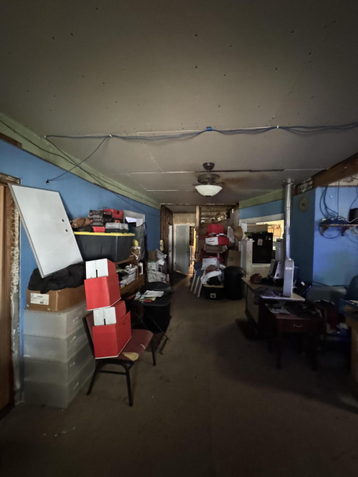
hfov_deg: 85.7
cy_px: 238
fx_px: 193
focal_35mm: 14
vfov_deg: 102.1
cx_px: 179
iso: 2000
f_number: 2.2
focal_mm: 2.22
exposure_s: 1/30
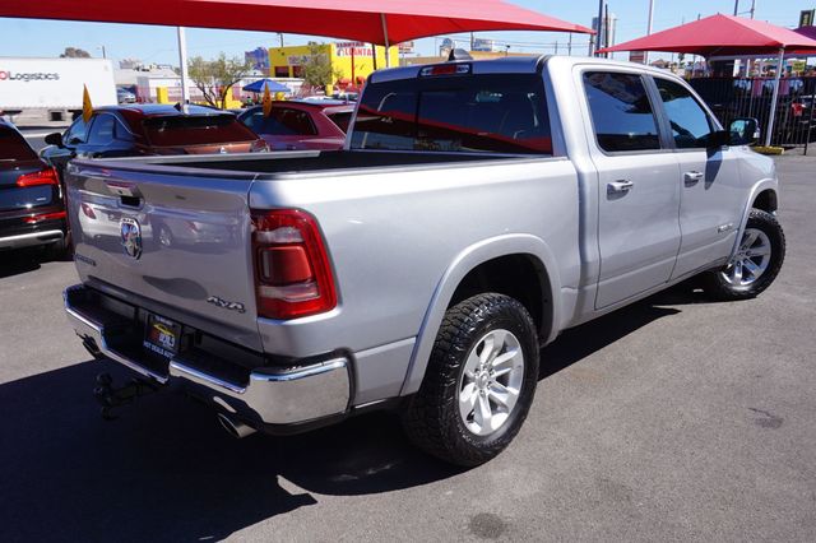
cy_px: 272
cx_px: 408
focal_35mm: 30
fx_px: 680
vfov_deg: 43.6
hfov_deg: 62.0
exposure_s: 1/80
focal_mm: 20
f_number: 13
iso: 100
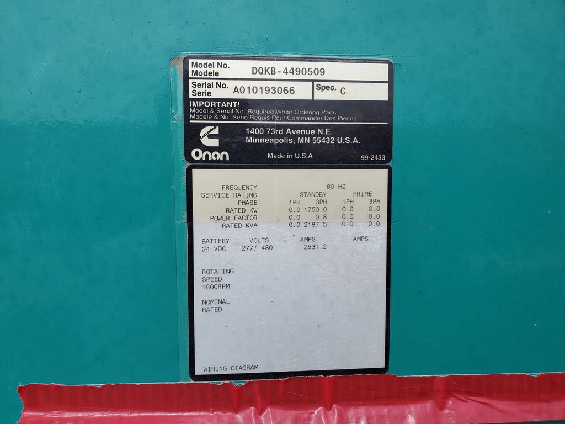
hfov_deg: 67.3
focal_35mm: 26
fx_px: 424
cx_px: 282
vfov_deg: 53.1
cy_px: 212
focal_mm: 4.3
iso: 50
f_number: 2.4
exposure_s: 1/1593
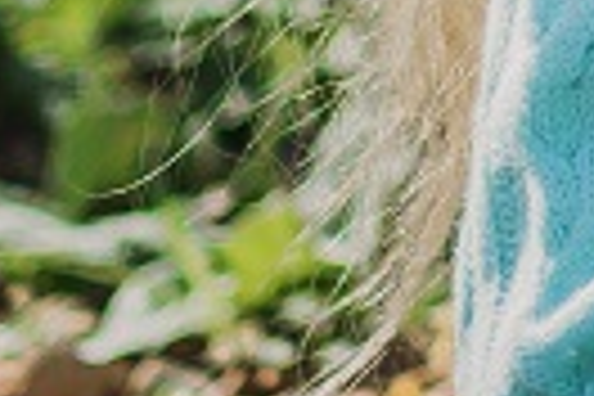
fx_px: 11813
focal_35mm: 716
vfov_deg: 1.9
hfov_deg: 2.8
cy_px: -873
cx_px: 1773
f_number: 4
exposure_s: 1/800
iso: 400
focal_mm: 70
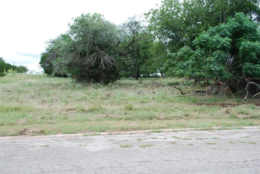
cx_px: 130
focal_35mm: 27
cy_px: 87
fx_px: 195
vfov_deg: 48.0
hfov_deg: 67.3
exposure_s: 1/160
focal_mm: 18
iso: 100
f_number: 6.3
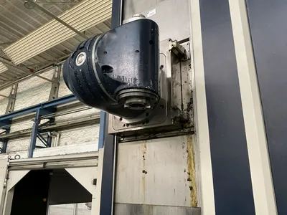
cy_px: 108
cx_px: 144
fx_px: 240
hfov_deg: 61.7
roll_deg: +0.3
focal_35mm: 29
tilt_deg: +17.1
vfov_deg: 48.2
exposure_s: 1/58
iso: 320
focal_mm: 3
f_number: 1.8
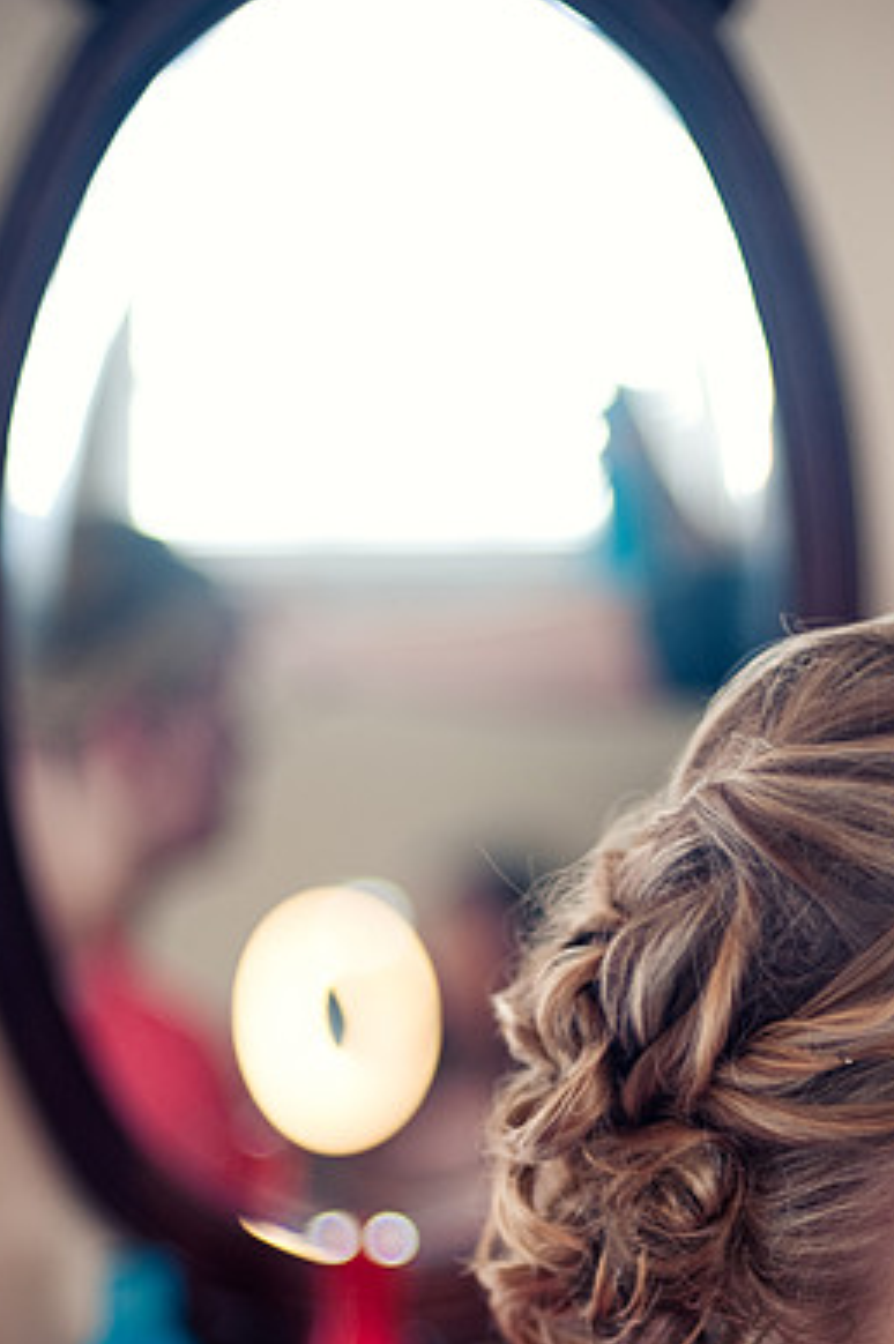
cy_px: 741
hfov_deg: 23.3
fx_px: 2164
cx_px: 411
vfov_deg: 34.5
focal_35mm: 58
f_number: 1.4
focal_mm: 50
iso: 200
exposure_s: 1/125
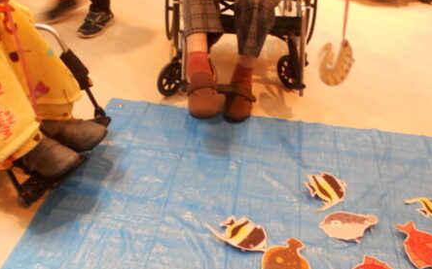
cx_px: 217
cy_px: 47
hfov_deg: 46.2
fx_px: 506
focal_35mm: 43
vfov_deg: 29.0
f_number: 3.4
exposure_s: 1/30
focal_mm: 5.1
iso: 200
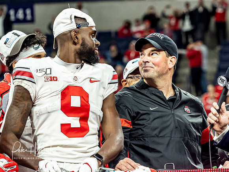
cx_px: 154
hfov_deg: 5.1
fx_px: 2574
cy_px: 48
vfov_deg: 3.8
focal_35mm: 389
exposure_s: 1/320
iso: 1250
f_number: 3.5
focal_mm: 110
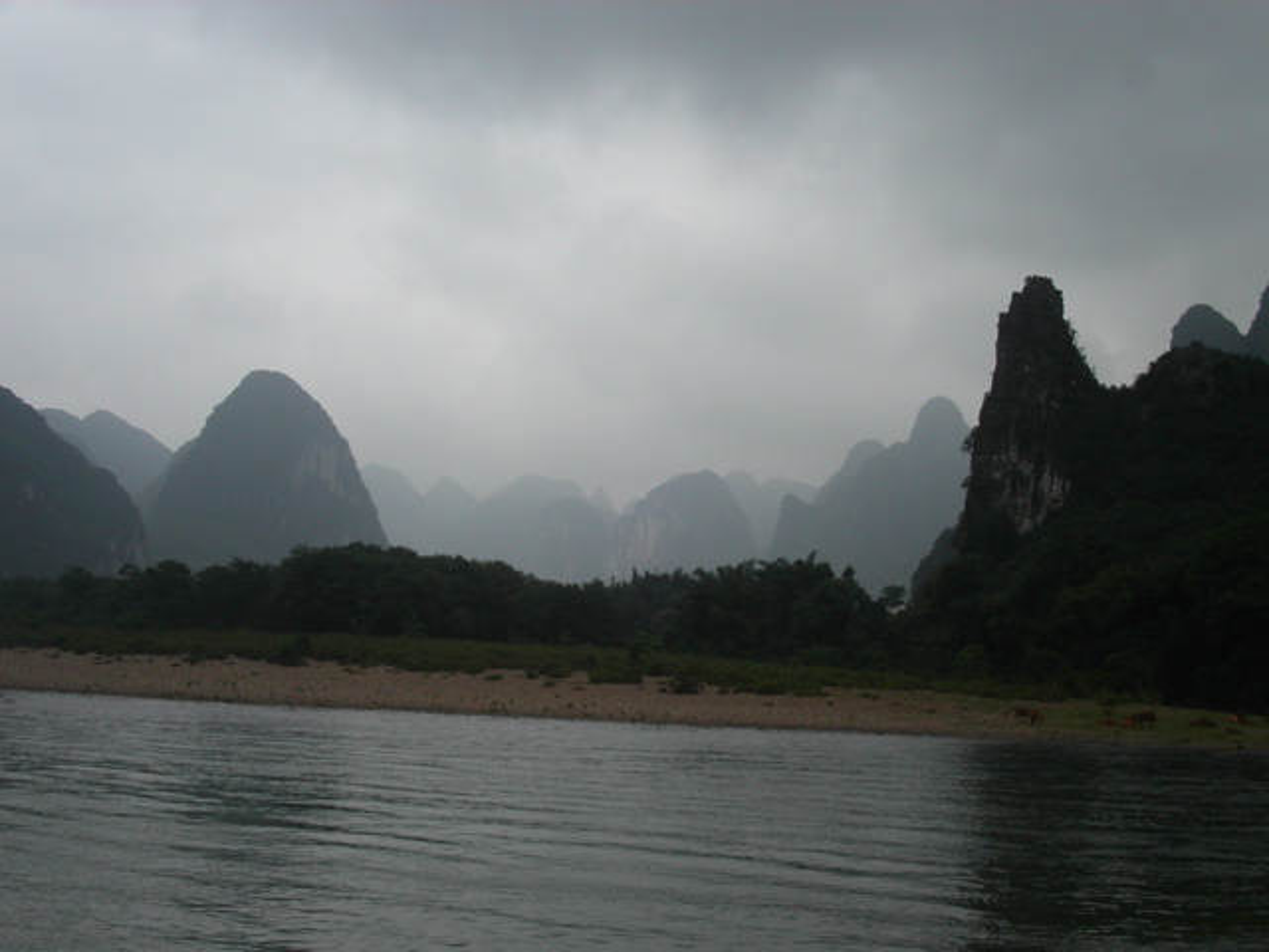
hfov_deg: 49.0
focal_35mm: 38
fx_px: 1393
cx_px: 634
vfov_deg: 37.7
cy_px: 476
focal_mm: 7.8
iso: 100
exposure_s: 1/250
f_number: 8
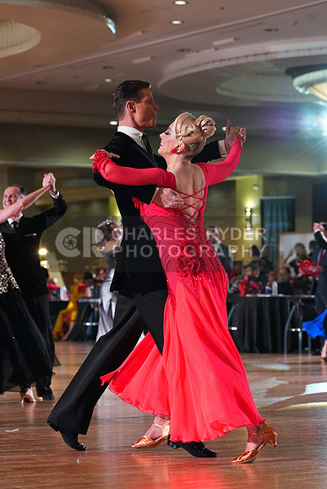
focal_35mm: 127
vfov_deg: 16.1
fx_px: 1729
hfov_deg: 10.8
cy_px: 244
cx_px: 164
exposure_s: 1/400
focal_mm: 127
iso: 6400
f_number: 5
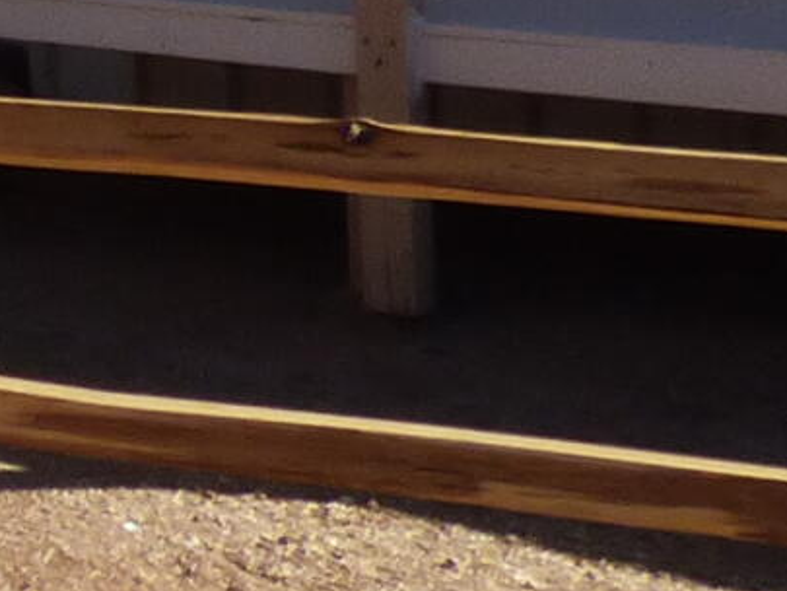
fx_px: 3366
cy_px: -453
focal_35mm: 148
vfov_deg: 9.6
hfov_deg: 9.9
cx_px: -1601
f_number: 2.8
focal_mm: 3.58
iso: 100
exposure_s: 1/1600
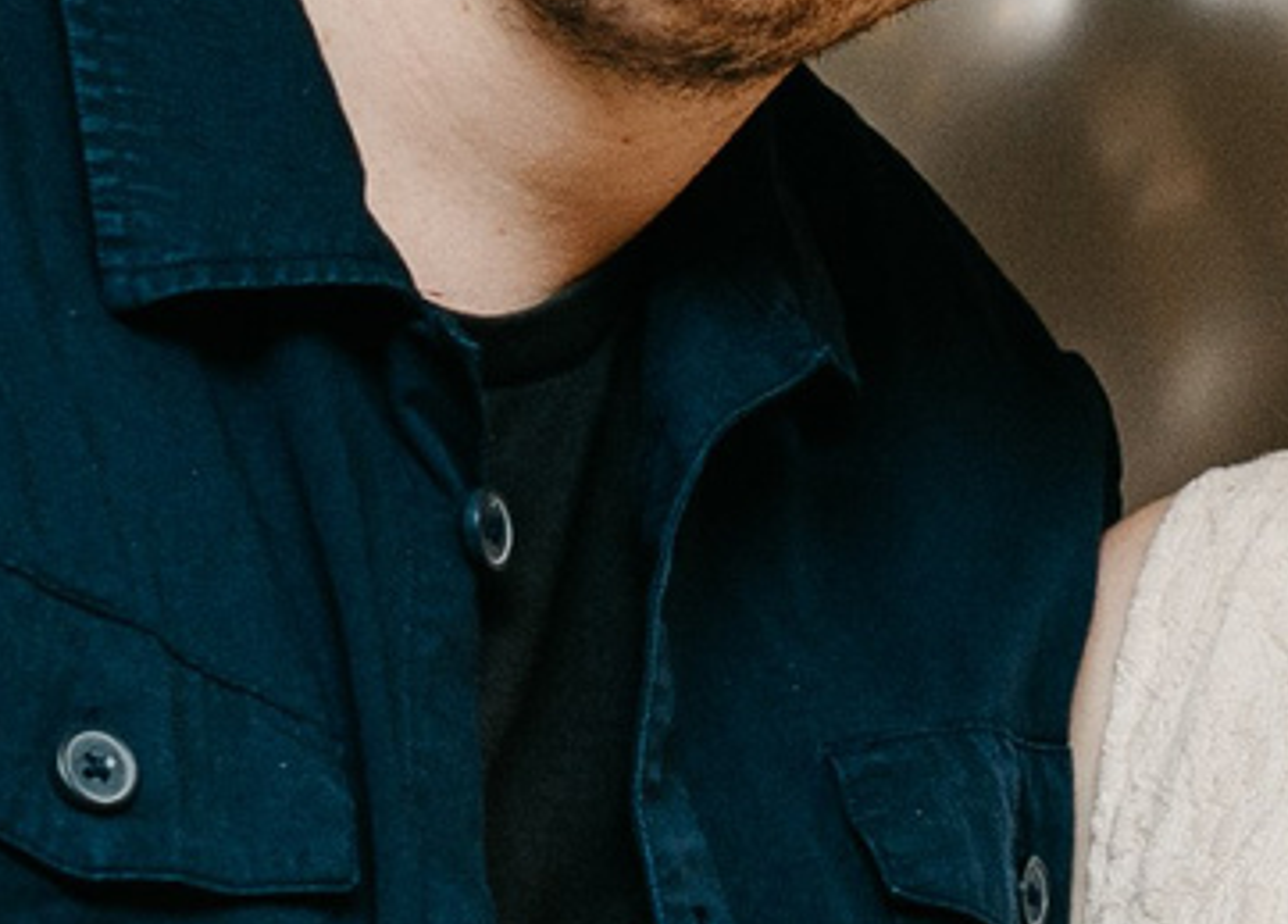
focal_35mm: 267
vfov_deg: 5.4
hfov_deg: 7.4
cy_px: 568
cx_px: 1931
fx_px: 9782
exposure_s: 1/160
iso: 200
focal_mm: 31
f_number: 3.5
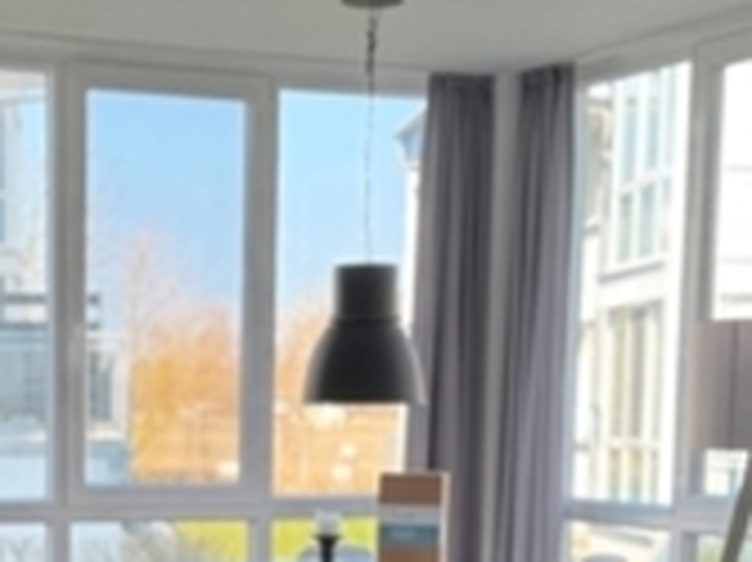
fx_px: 1845
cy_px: 589
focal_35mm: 85
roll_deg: -0.1
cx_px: 135
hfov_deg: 22.7
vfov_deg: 16.9
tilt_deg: -5.8
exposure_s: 1/212
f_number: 1.78
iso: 64
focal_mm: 6.76
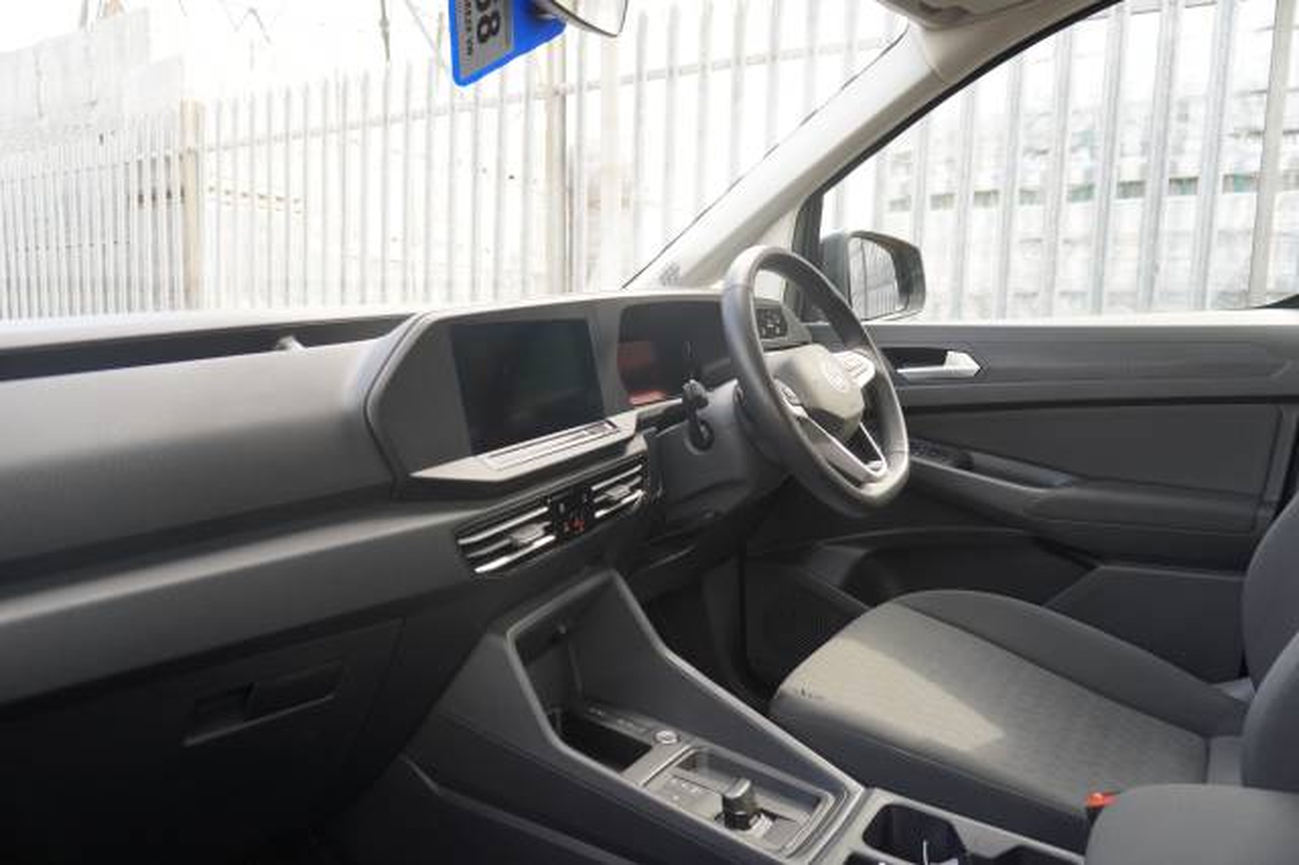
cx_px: 650
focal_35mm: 24
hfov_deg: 73.8
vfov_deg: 53.1
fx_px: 866
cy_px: 432
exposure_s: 1/160
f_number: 4
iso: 500
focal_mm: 16
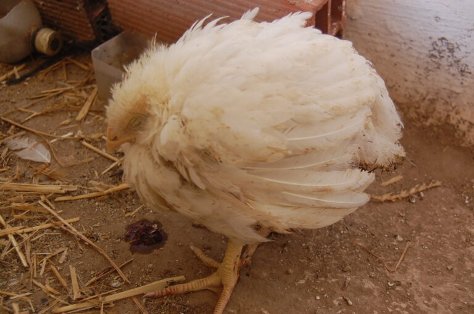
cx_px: 237
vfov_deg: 28.0
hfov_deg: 41.2
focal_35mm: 48
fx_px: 631
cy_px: 157
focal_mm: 32
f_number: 5.6
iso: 250
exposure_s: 1/125
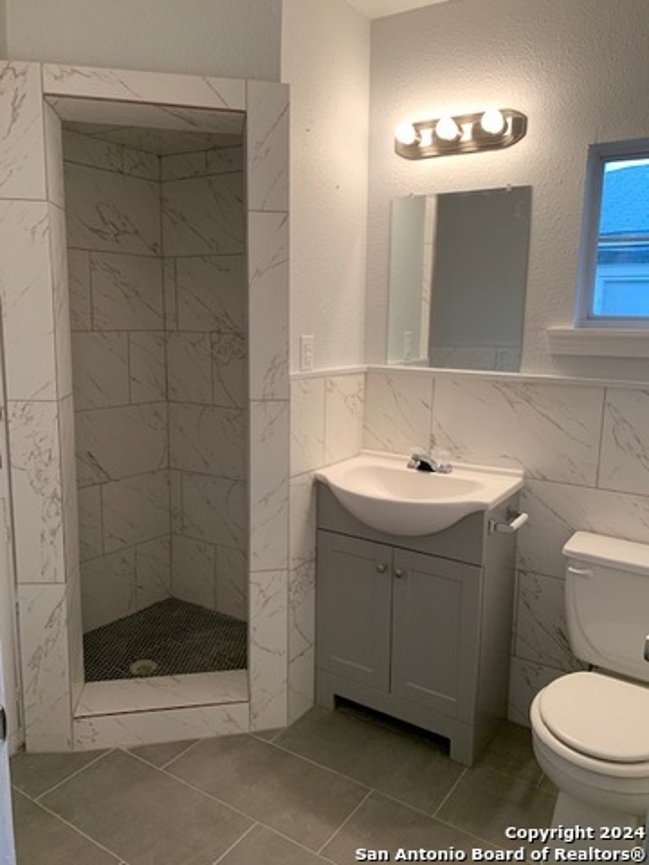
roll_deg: -0.5
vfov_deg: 67.3
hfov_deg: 53.1
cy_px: 432
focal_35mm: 26
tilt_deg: -8.9
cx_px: 324
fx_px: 650
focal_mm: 4.25
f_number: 1.8
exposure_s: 1/60
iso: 64
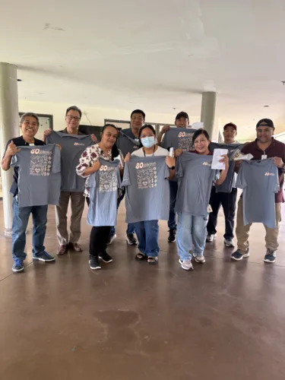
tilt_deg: -9.5
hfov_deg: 56.8
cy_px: 190
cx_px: 142
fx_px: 263
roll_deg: -3.2
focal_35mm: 24
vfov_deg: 71.6
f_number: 1.78
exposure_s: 1/74
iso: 200
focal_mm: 6.76
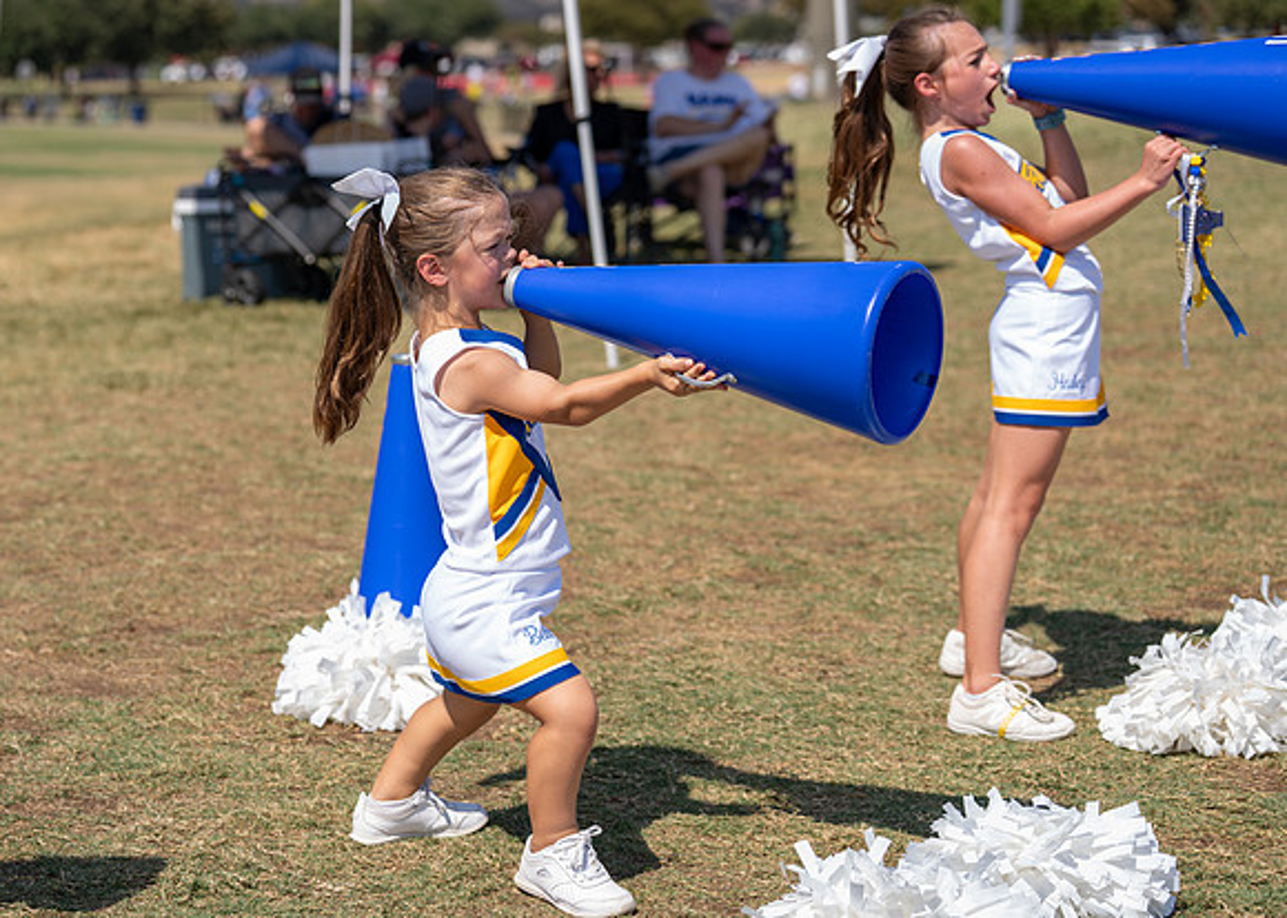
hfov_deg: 23.9
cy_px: 427
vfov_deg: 17.2
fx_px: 3030
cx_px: 508
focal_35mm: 83
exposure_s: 1/1600
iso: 80
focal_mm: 70
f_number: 3.2
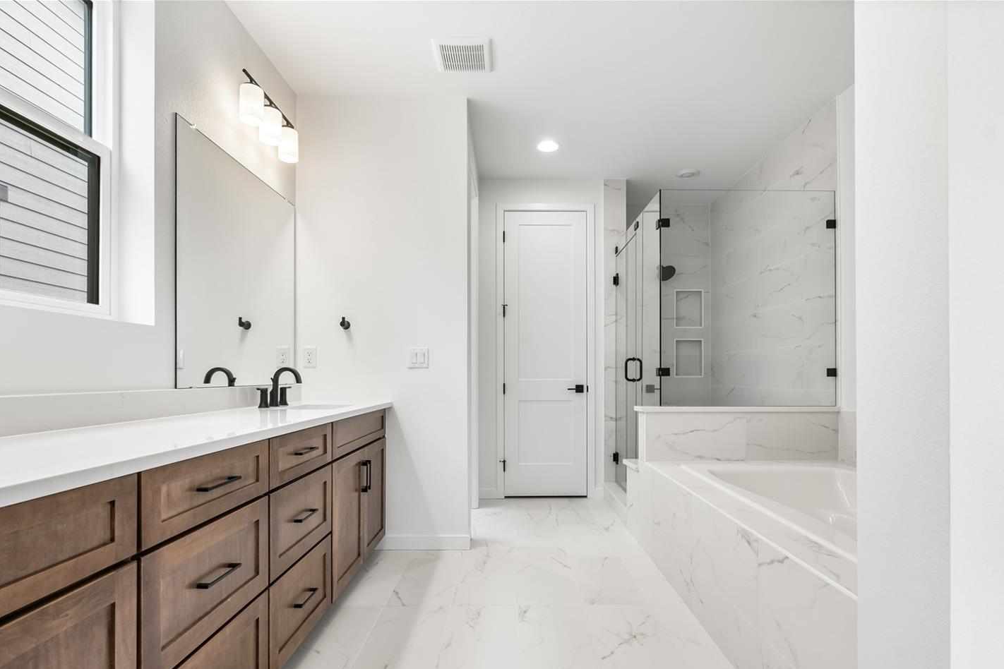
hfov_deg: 88.2
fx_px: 518
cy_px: 375
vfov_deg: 65.5
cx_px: 519
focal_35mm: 19
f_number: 8
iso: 125
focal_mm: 16.5
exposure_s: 1/2.5
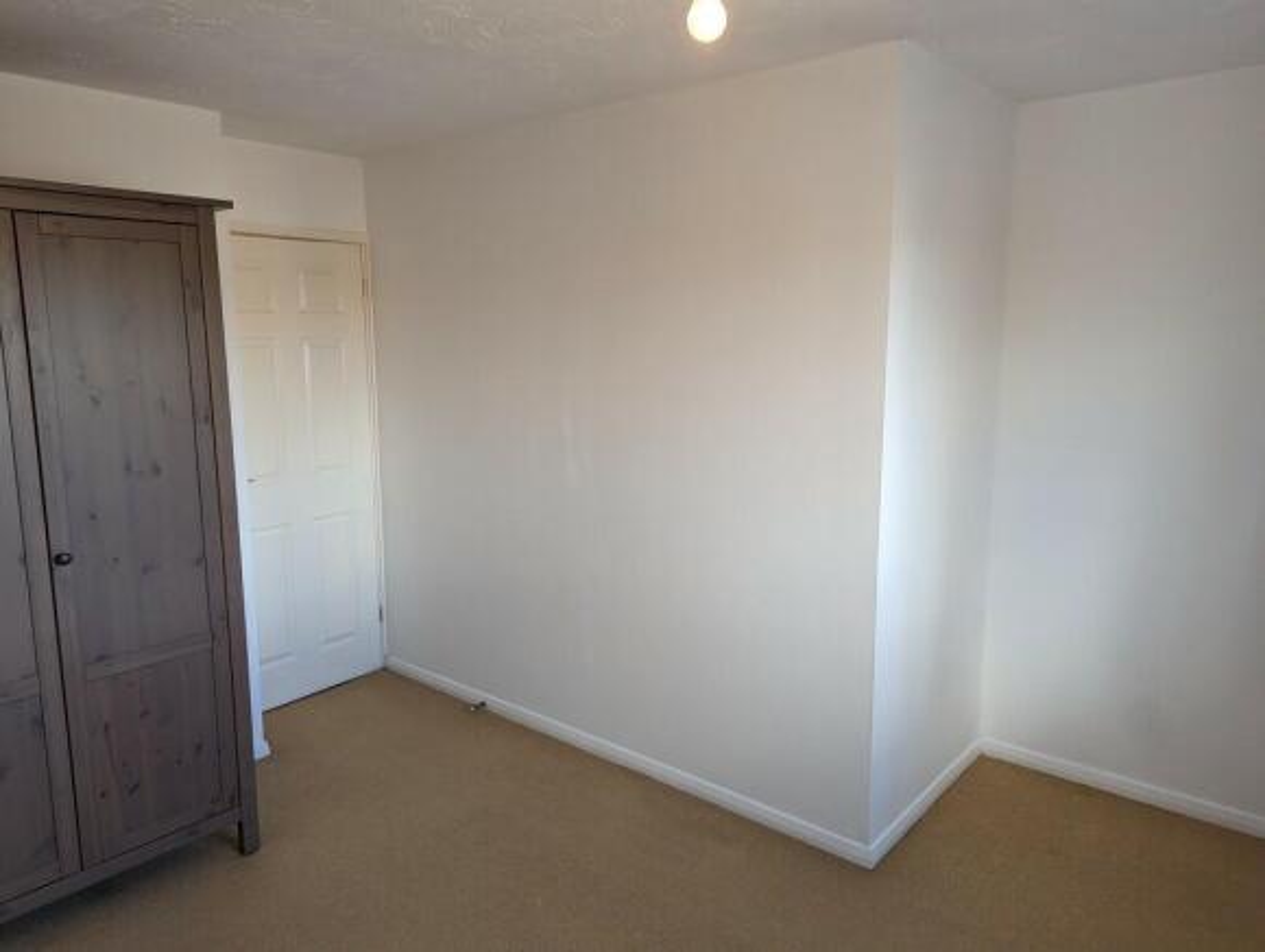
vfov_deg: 57.0
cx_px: 632
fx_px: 879
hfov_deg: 71.5
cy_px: 476
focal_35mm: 24
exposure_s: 1/100
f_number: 1.85
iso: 125
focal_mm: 6.81
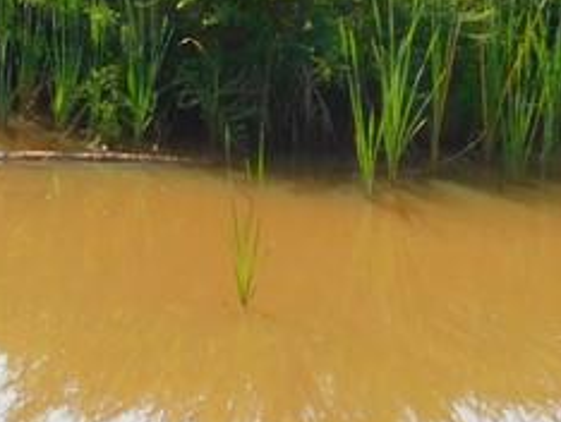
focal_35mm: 175
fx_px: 2839
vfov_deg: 8.5
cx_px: -453
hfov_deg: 10.6
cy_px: 26
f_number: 3.6
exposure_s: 1/640
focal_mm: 7.1
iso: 125
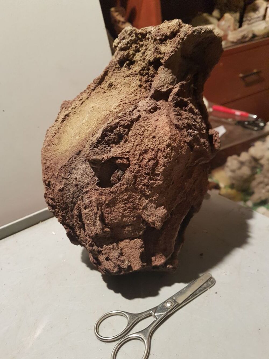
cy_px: 180
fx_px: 269
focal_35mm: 26
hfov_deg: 53.1
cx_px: 134
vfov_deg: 67.3
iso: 320
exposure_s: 1/100
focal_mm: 4.2
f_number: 1.7
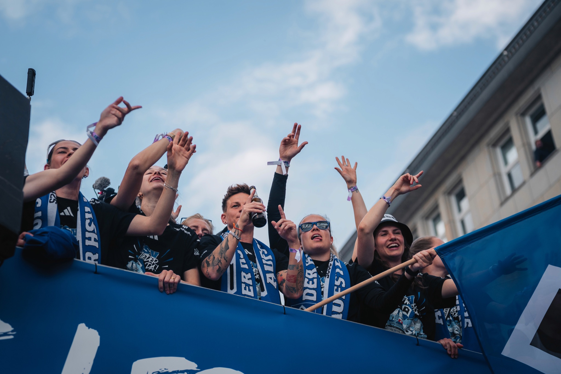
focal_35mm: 63
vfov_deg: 21.6
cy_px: 187
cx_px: 280
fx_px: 982
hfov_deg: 31.9
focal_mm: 63
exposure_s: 1/640
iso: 100
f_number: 2.5
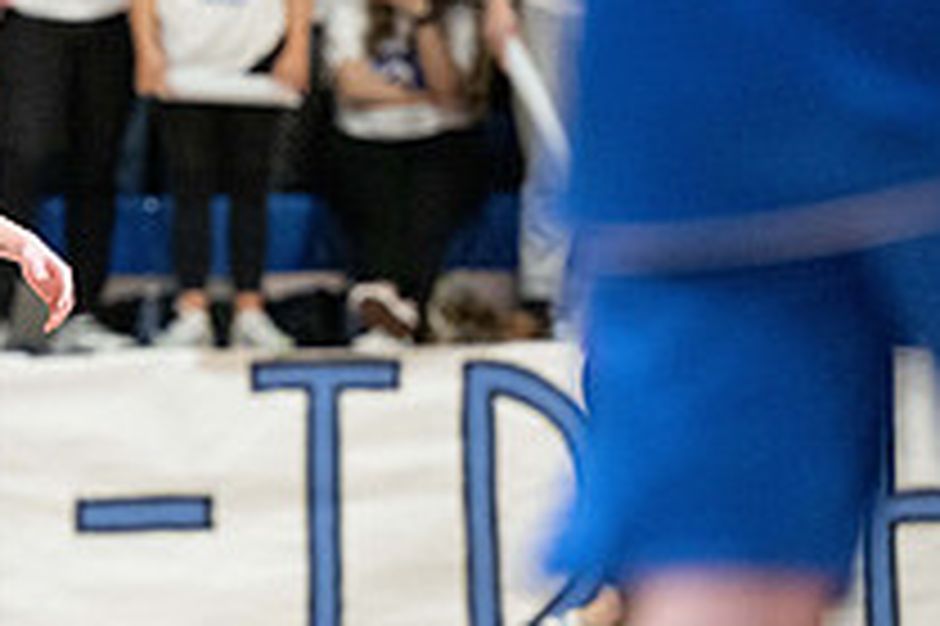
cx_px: 103
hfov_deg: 4.5
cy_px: 345
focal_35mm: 458
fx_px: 11949
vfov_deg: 3.0
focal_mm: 165
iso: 8000
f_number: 2.8
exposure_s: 1/500
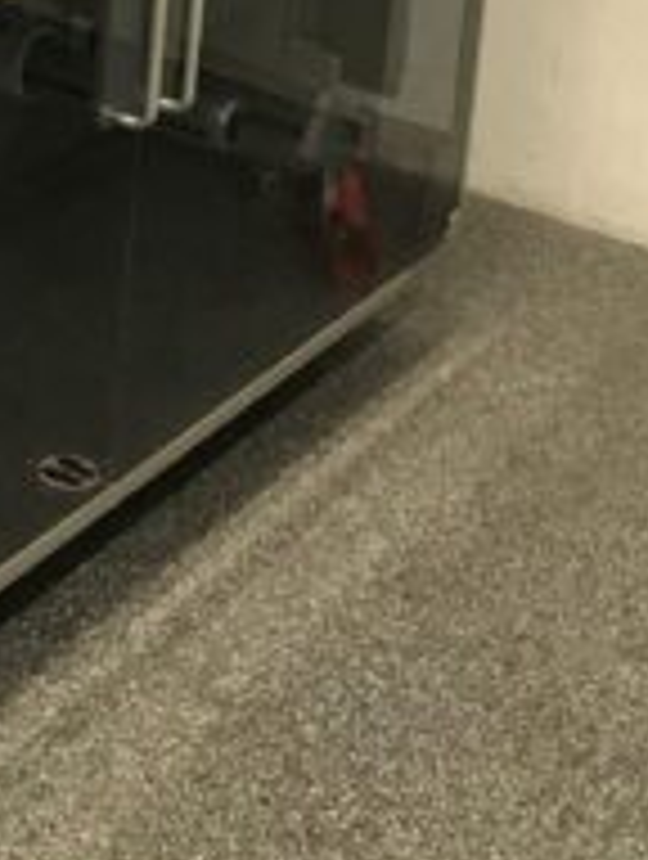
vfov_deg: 22.4
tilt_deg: -8.5
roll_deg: -2.8
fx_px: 1940
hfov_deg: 18.4
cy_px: -254
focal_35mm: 78
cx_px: -14
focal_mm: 3.99
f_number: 1.8
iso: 64
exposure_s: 1/17
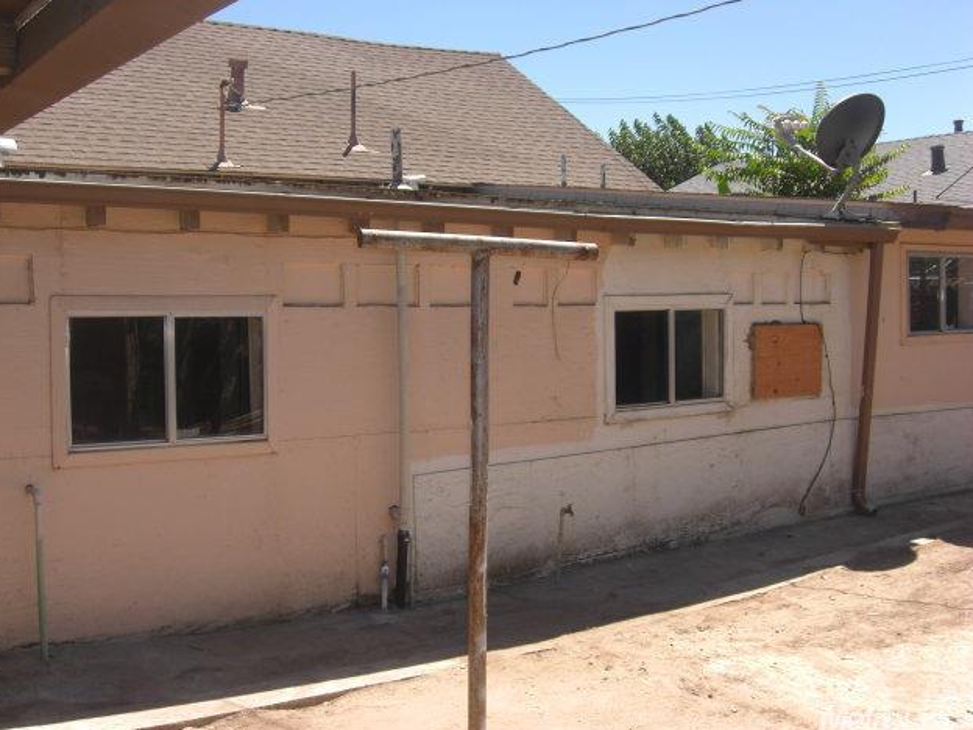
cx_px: 476
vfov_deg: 36.8
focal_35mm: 39
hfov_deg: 47.9
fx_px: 1096
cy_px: 362
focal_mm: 7.9
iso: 80
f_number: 4
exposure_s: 1/500
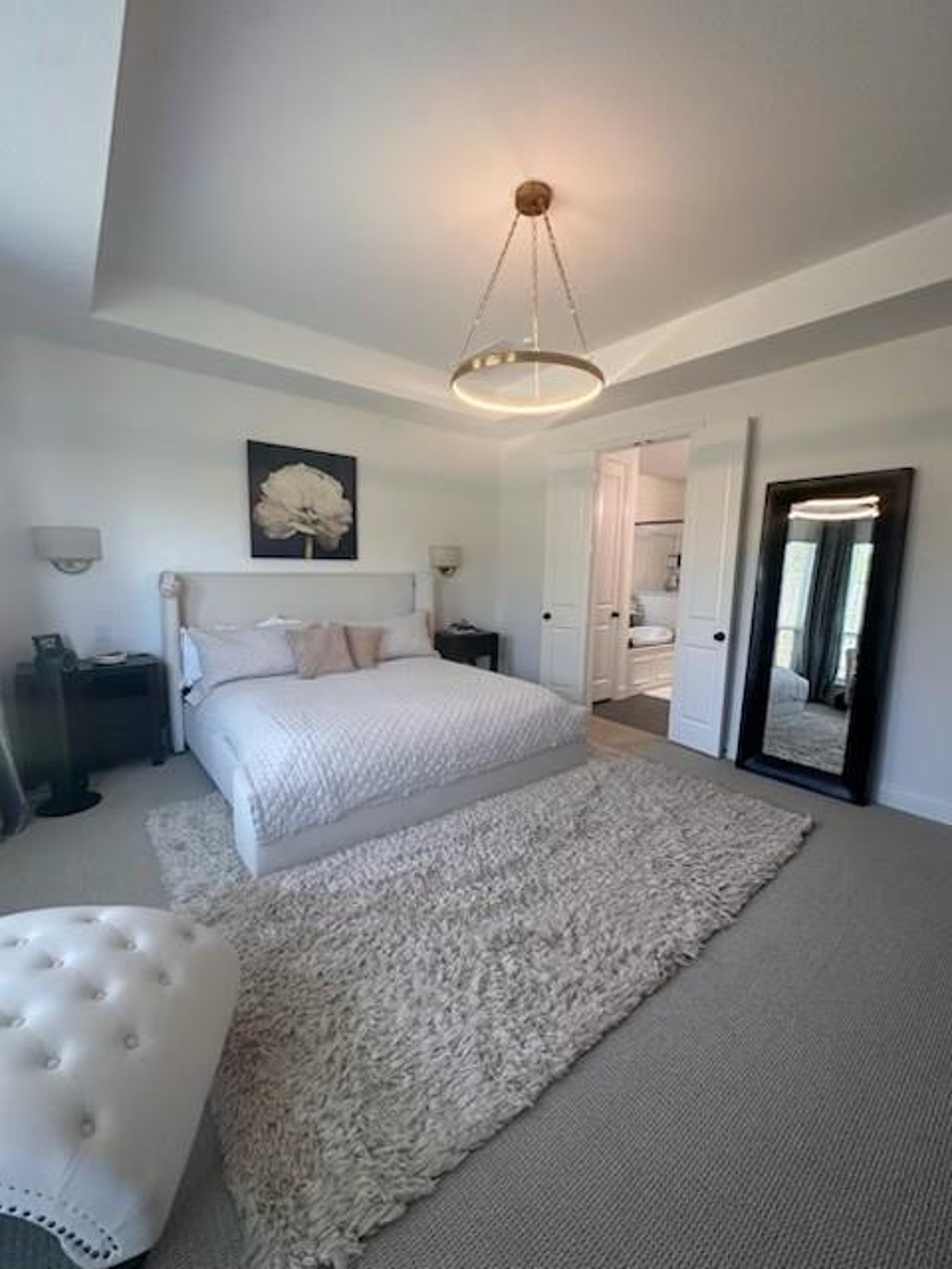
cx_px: 476
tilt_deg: -9.0
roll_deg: -2.1
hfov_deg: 85.7
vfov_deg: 102.1
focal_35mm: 14
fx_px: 513
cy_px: 634
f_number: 2.2
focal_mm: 2.22
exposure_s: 1/120
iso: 200
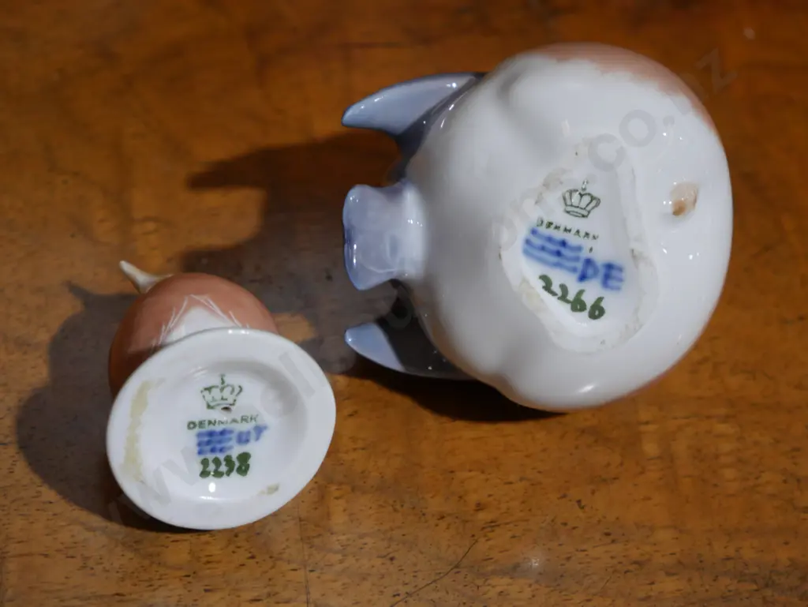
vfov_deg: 17.6
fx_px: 1962
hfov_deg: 23.3
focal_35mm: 84
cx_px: 404
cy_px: 304
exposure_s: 1/100
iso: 1000
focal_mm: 42
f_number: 5.6
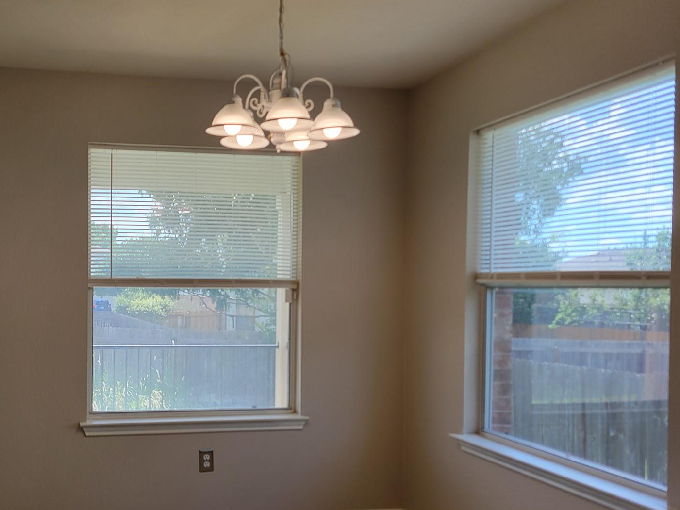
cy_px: 299
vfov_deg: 37.6
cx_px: 189
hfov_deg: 47.5
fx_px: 747
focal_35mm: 38
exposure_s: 1/211
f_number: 1.8
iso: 40
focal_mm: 5.4
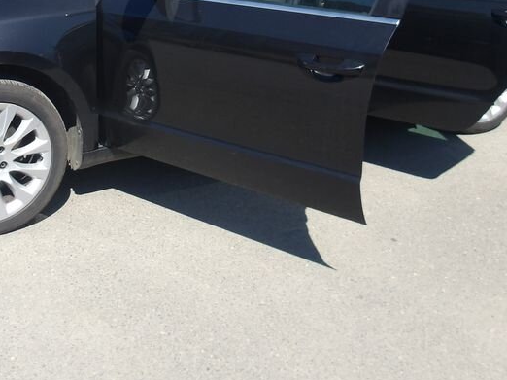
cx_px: 165
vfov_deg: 26.5
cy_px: 28
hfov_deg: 35.8
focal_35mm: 53
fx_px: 776
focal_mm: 4.9
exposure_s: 1/915
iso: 100
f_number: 3
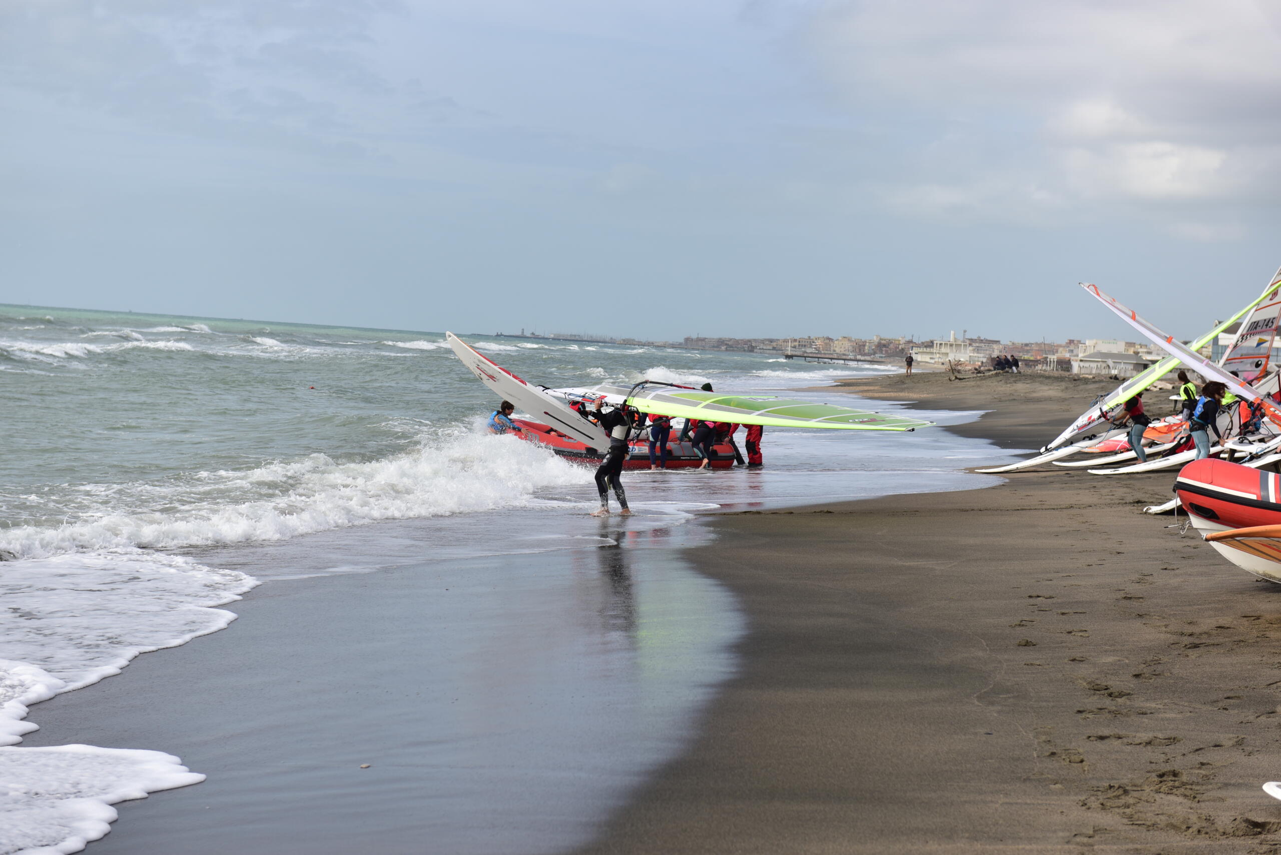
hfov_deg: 28.8
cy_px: 428
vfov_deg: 19.5
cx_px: 640
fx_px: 2492
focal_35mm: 70
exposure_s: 1/800
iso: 100
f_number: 5
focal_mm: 70
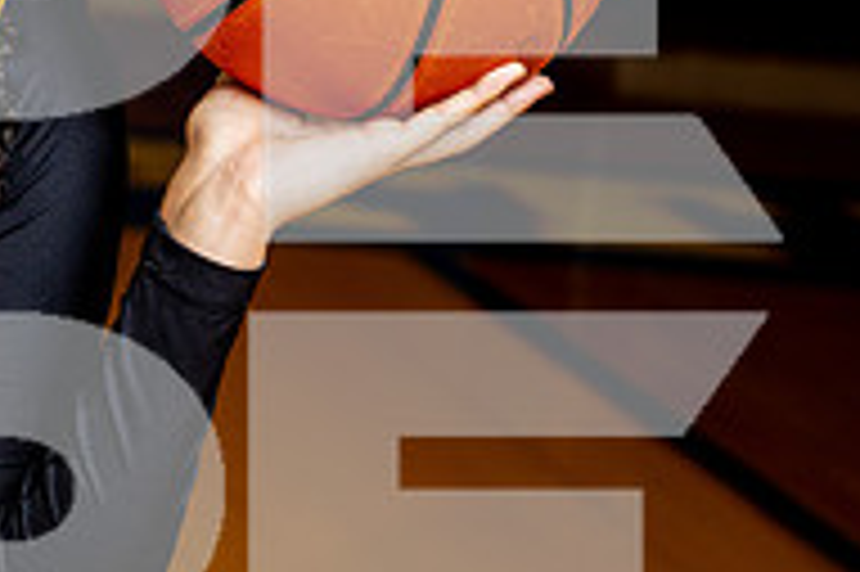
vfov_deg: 6.4
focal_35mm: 213
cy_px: 7
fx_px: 5084
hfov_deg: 9.4
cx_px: -365
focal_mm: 70
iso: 160
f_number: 4
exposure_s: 1/250
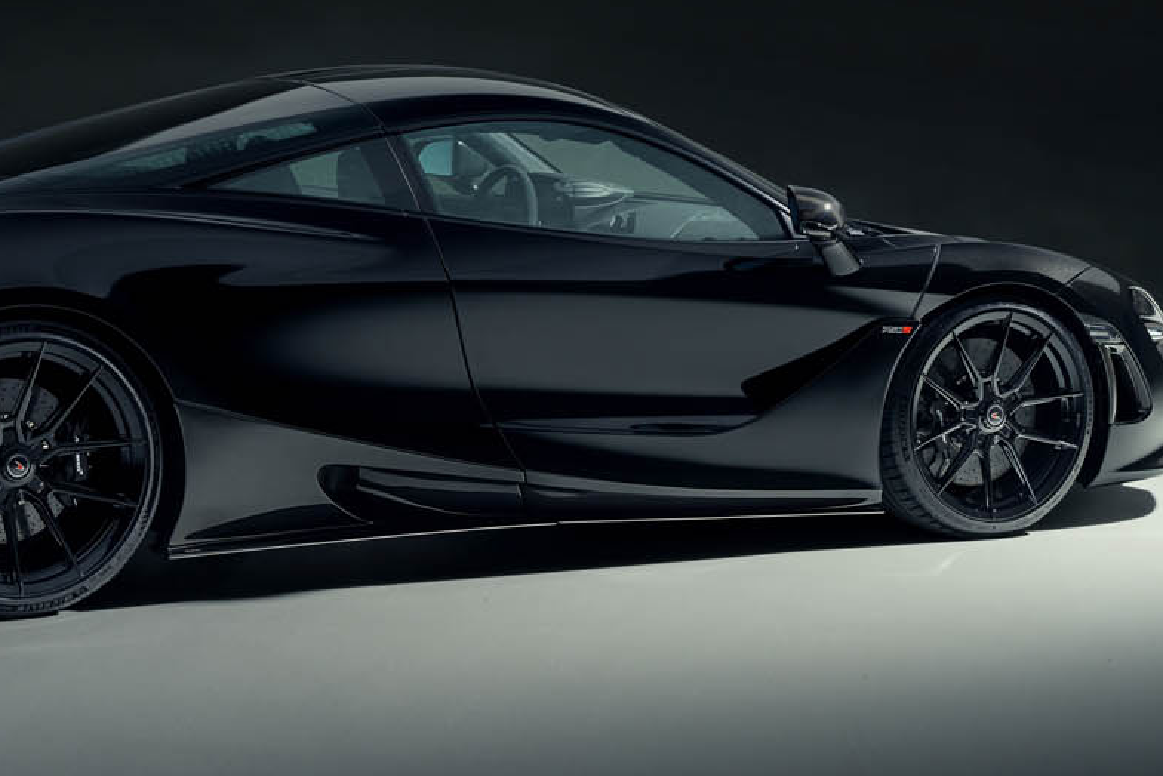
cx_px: 610
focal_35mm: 112
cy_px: 233
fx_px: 3610
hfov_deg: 18.3
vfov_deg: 12.3
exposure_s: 1/100
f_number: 8
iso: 125
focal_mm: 45.7
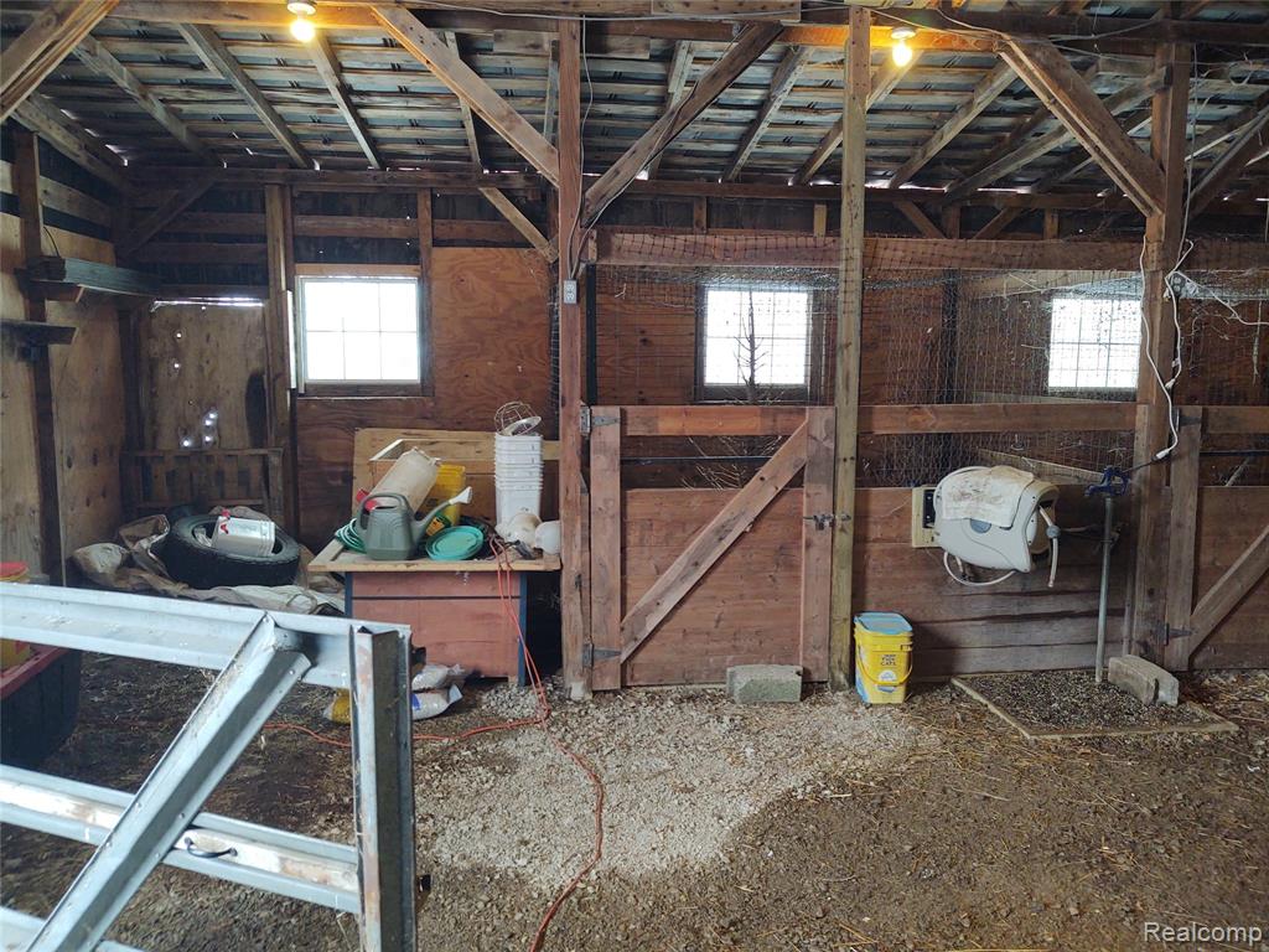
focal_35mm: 27
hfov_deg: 65.3
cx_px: 634
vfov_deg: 51.4
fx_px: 990
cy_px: 476
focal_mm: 4.75
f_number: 1.7
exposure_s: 1/50
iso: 203
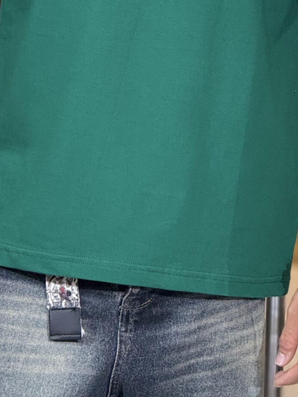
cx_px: 149
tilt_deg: -4.9
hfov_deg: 5.1
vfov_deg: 6.8
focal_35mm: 290
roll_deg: -2.5
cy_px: -81
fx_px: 3329
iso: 250
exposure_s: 1/100
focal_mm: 15.66
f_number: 2.8
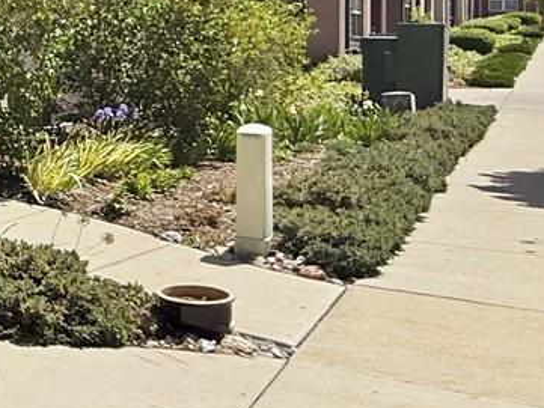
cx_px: -282
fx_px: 975
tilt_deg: +1.4
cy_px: 44
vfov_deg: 23.1
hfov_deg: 24.1
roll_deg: -0.3
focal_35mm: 62
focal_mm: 2.2
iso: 50
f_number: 2.2
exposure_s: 1/1745
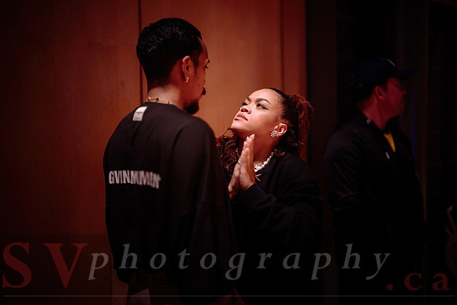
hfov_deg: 39.6
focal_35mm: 50
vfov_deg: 27.0
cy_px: 152
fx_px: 635
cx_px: 228
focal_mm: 50
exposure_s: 1/200
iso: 1600
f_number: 1.2
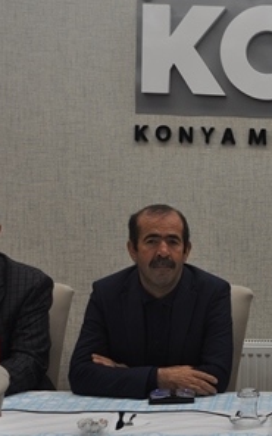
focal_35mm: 89
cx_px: 397
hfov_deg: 13.8
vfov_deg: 23.3
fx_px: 1057
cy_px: 231
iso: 400
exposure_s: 1/100
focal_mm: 27
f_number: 5
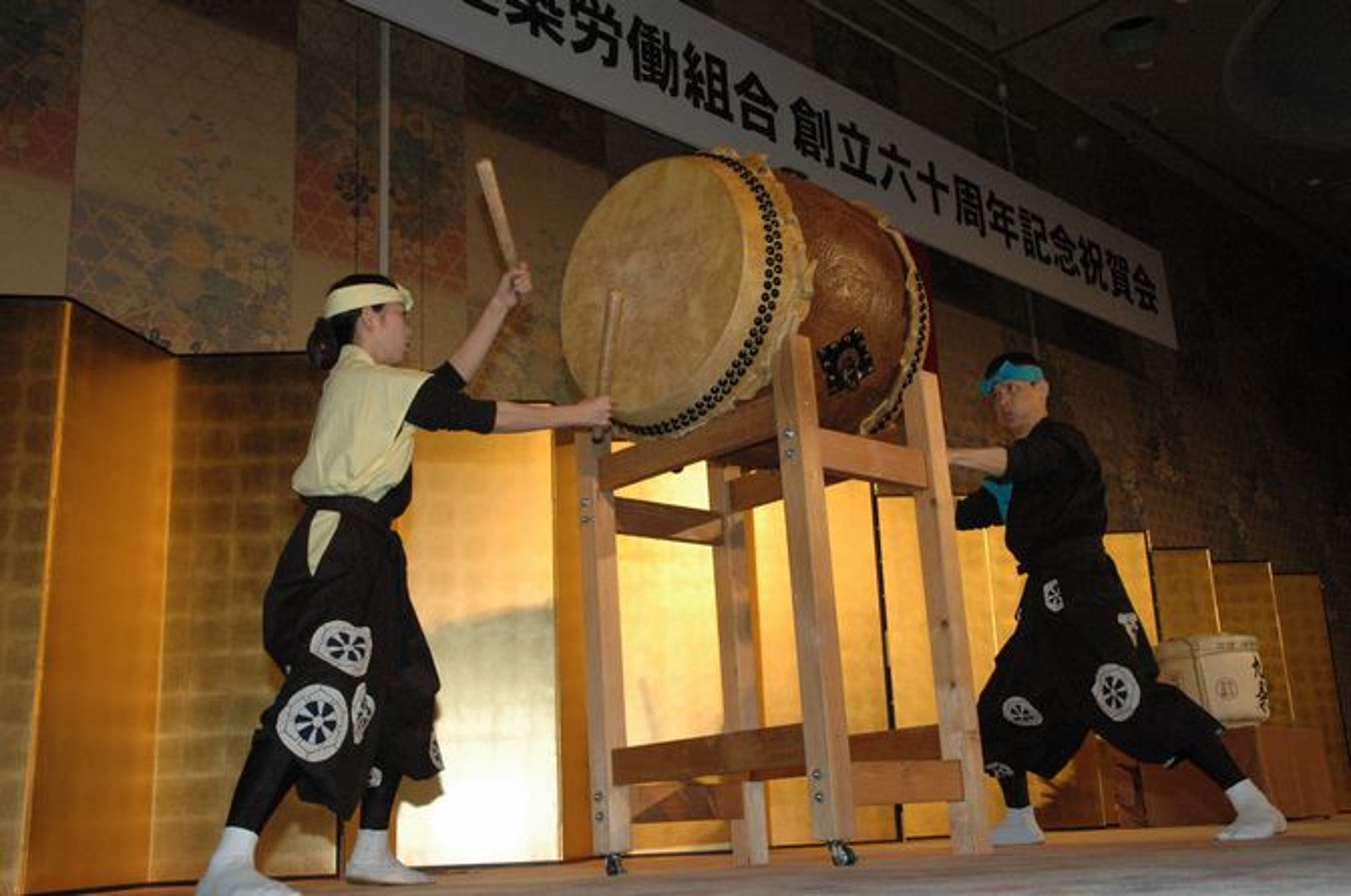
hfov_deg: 51.3
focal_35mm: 38
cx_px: 676
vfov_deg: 35.4
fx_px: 1405
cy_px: 448
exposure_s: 1/200
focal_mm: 25
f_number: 7.1
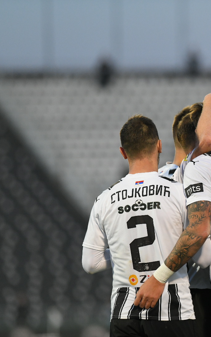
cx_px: 243
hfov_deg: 2.9
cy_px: 168
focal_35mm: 460
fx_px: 4233
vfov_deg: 4.6
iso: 2500
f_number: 4
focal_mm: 300
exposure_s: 1/1600
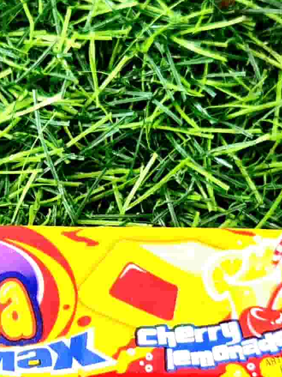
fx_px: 663
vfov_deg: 30.3
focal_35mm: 61
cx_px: 34
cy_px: 338
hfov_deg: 23.5
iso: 40
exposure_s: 1/58.8
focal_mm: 5.4
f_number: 1.8
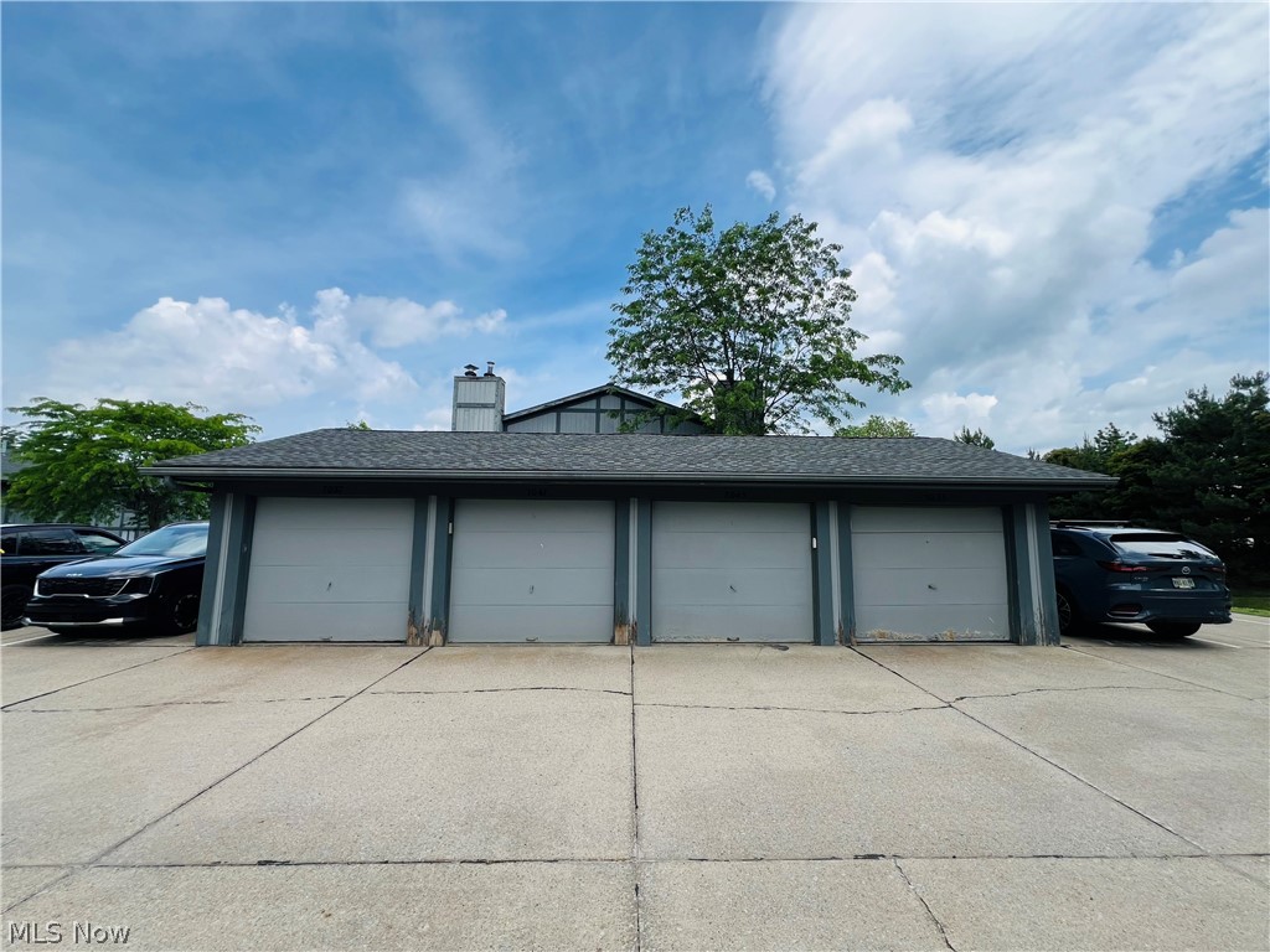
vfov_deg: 89.9
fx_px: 477
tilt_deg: +7.0
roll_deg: -0.9
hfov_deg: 106.2
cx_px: 635
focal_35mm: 13
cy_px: 476
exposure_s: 1/1277
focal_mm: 1.57
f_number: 1.8
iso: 32
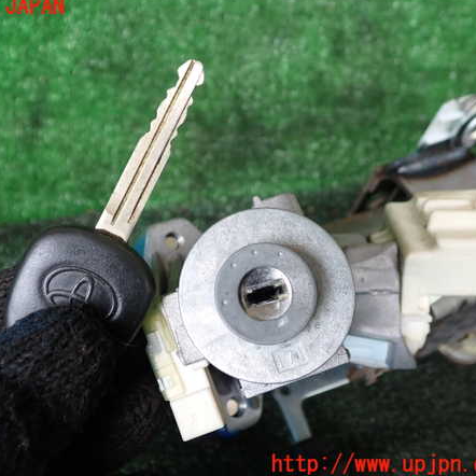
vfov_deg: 46.0
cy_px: 236
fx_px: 560
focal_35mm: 36
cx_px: 192
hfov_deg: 45.8
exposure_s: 1/50
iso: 200
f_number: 2.3
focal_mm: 5.4
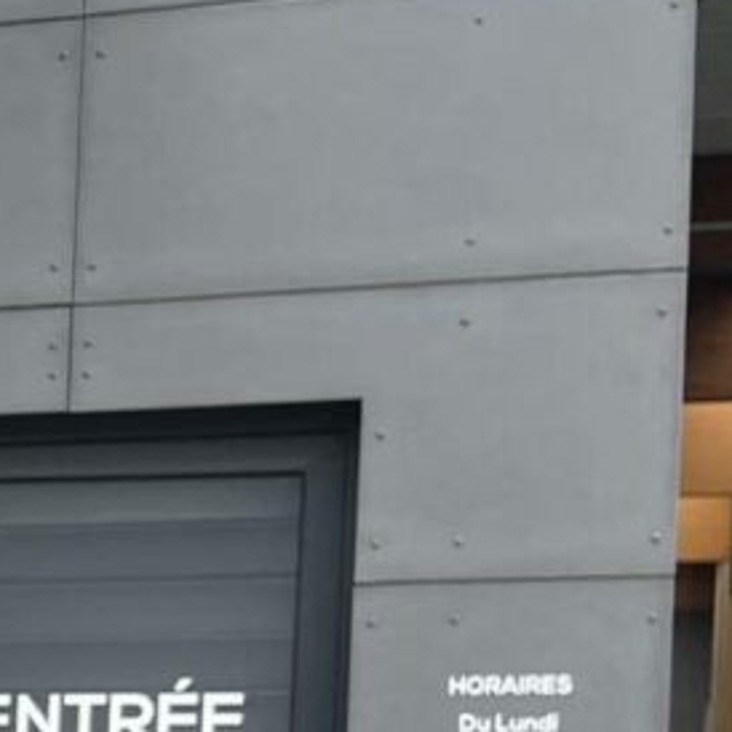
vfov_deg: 12.9
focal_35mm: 129
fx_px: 3086
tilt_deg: -3.0
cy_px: 1034
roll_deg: -0.5
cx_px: -1122
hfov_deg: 11.0
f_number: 1.6
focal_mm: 5.1
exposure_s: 1/121
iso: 50
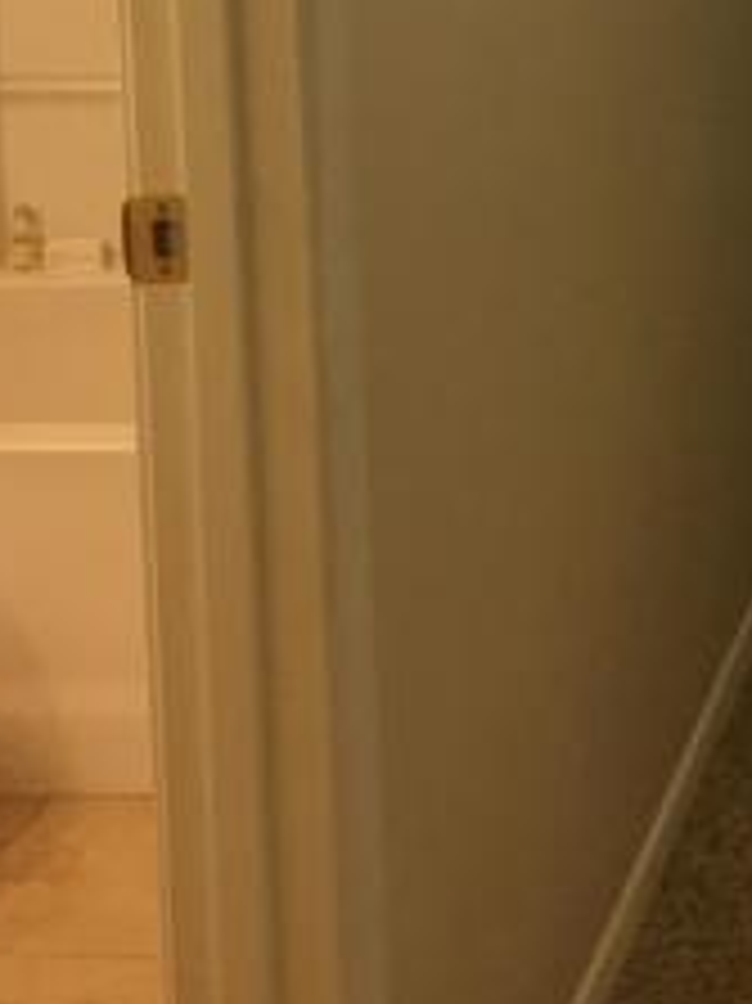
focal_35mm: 100
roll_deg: +0.4
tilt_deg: -4.9
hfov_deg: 14.1
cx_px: 1022
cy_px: -194
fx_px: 2899
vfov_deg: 18.6
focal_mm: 4.15
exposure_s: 1/30
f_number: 2.2
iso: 80
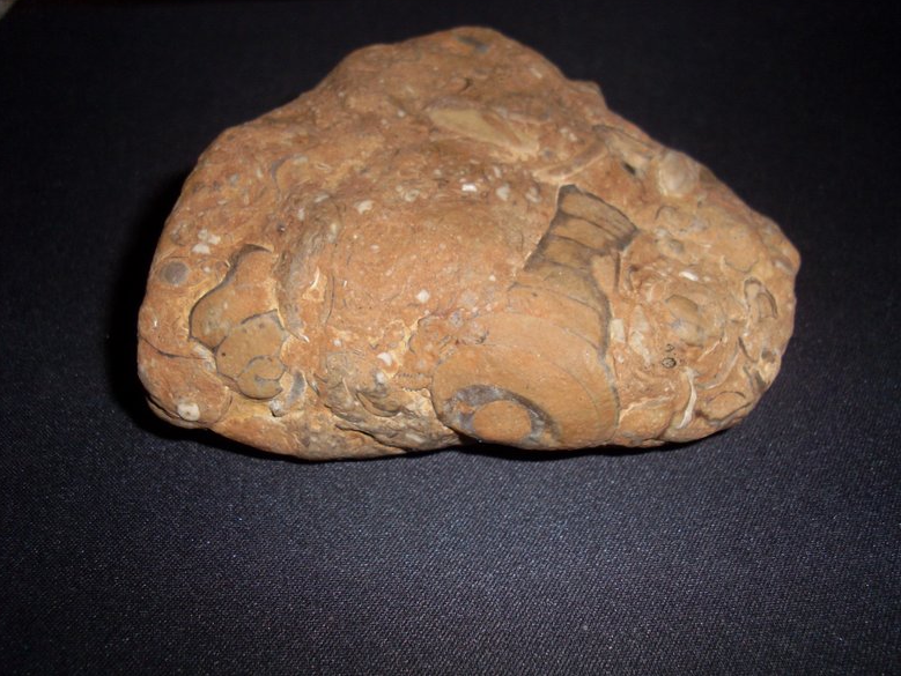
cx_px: 457
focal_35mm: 39
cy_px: 332
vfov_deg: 36.8
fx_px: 1016
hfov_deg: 47.8
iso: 100
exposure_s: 1/45
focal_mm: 6.3
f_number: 7.7
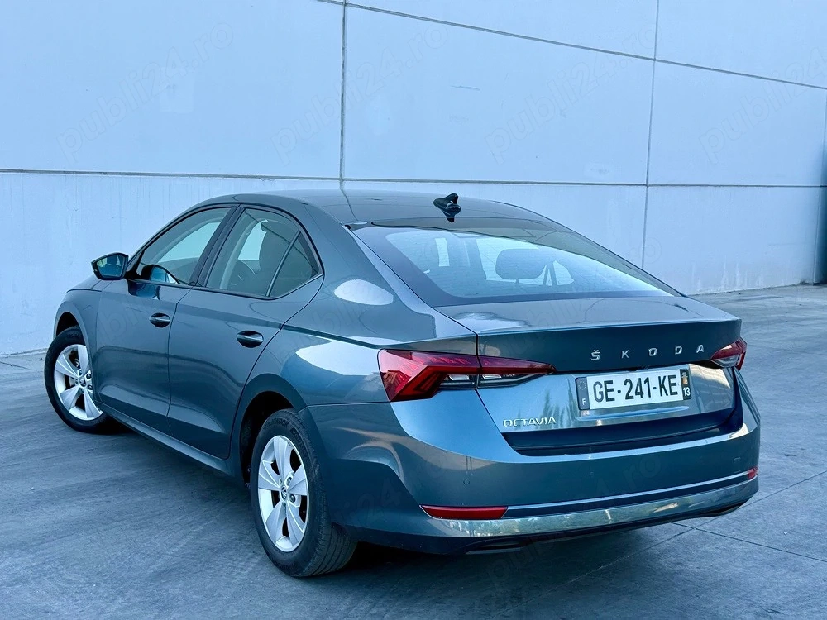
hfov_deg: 39.7
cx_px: 414
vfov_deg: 30.3
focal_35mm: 48
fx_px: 1147
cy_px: 310
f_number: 1.78
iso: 64
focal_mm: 6.76
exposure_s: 1/596
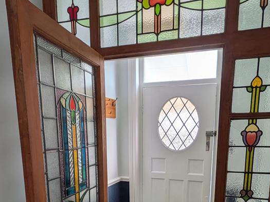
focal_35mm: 32
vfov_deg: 41.0
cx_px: 140
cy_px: 179
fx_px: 250
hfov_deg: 56.8
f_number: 2.2
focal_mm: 1.85
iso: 55
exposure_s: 1/55.3
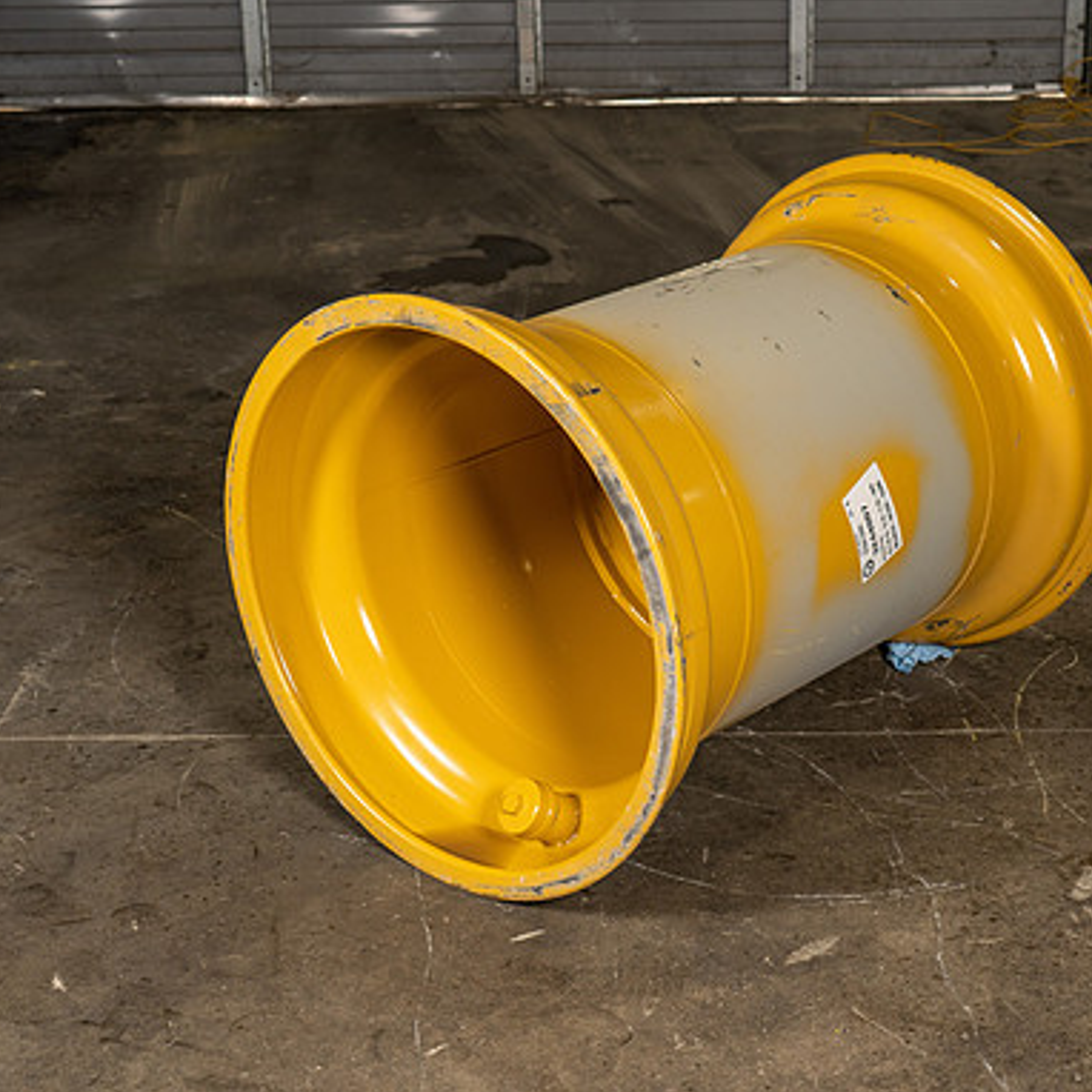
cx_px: 646
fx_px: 2213
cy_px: 547
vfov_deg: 27.7
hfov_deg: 27.7
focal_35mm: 62
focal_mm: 48
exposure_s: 1/160
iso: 640
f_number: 5.6
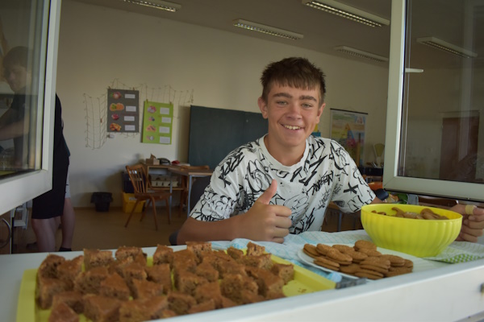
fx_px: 363
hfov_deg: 67.4
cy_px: 161
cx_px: 242
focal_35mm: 27
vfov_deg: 47.9
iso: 640
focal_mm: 18
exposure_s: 1/250
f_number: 3.5
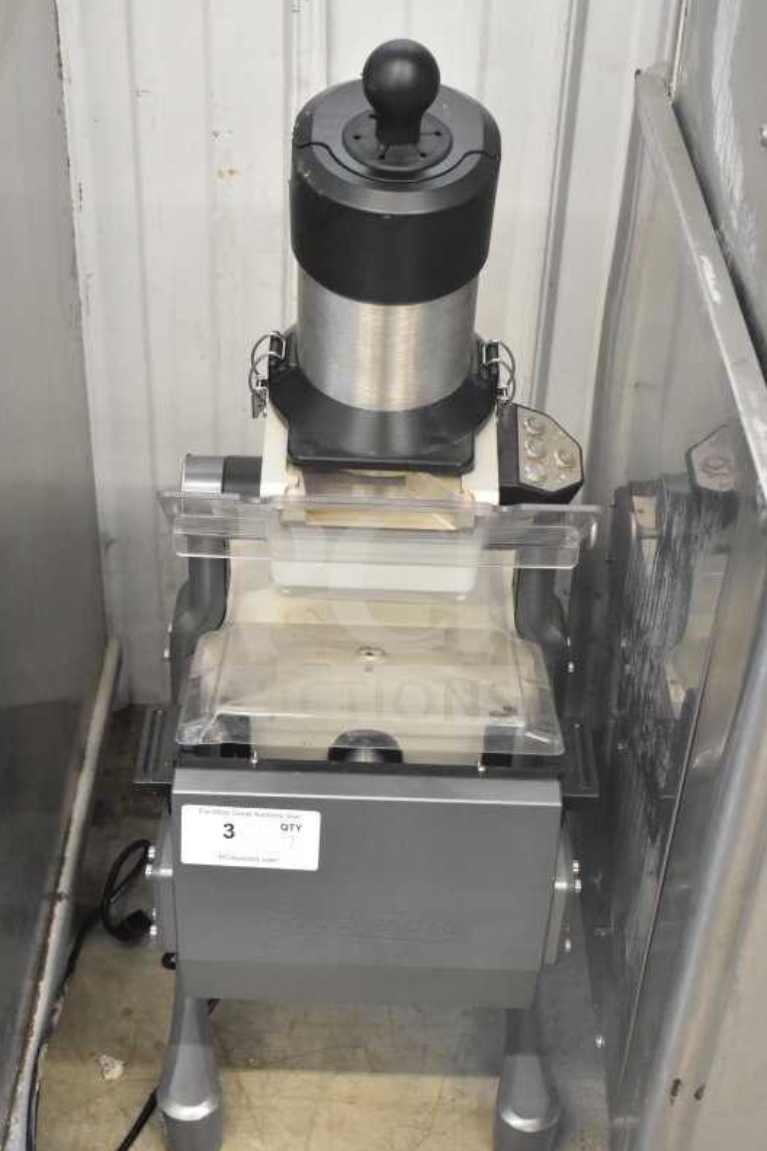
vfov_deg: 38.2
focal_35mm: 52
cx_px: 363
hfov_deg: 26.0
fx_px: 1662
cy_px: 620
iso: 2500
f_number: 4.2
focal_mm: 30
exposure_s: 1/50
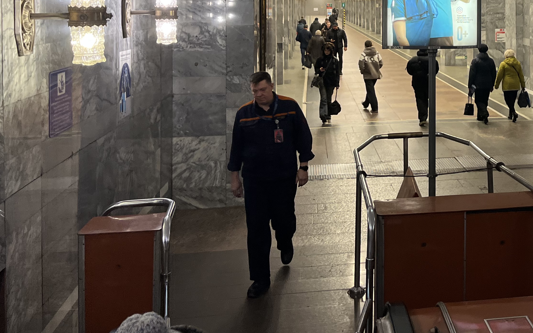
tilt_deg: -0.8
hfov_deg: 37.8
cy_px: 2
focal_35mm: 50
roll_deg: -0.7
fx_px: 726
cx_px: 471
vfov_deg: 24.7
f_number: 1.6
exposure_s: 1/100
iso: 125
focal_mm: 5.1
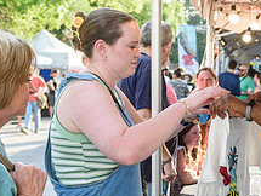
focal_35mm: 74
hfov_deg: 24.9
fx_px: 559
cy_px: 126
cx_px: 266
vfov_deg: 19.9
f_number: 5
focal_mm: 24
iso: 250
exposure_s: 1/320
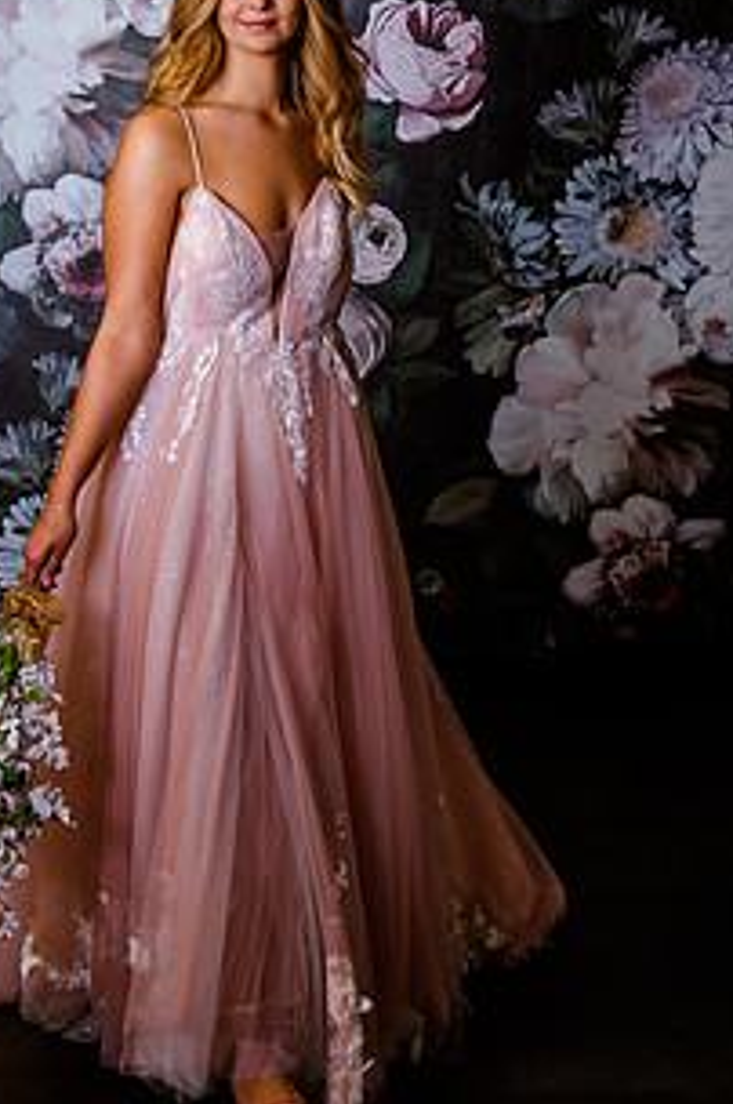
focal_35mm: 77
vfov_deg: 26.3
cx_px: 198
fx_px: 2357
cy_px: 414
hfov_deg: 17.6
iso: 200
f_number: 4
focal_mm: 52
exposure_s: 1/160
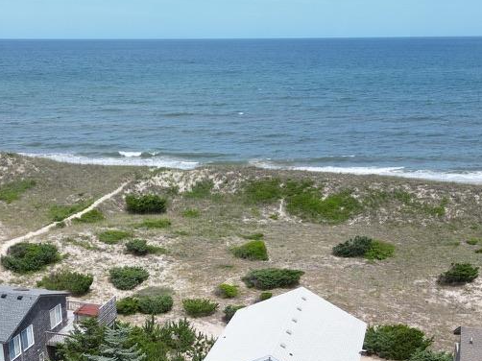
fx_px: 682
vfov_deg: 28.2
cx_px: 180
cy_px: 342
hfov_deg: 38.7
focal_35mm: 49
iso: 100
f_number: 1.7
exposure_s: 1/2500
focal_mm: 6.72
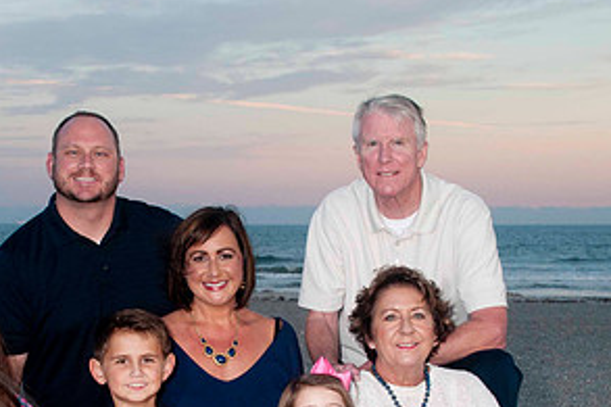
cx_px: 250
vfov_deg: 14.3
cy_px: 335
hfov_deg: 21.4
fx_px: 1611
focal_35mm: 95
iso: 200
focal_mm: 32
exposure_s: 1/60
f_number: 8
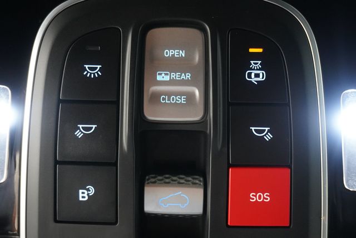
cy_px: 119
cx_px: 178
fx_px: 425
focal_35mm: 43
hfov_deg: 45.4
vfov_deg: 31.2
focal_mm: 29
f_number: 4.5
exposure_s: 1/60
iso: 5000
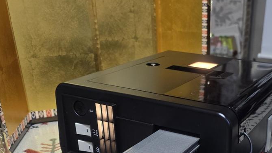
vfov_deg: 23.5
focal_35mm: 48
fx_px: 346
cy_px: 165
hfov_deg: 41.2
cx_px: 215
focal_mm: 6.3
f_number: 1.7
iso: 320
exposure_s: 1/120
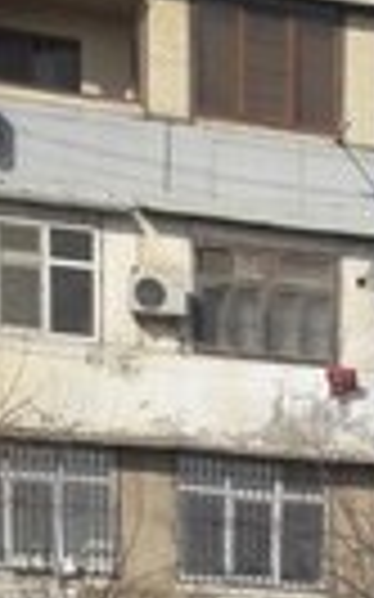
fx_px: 1812
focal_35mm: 111
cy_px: 1048
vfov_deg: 16.1
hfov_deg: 11.2
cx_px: 617
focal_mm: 3.7
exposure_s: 1/2882
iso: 40
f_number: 1.9
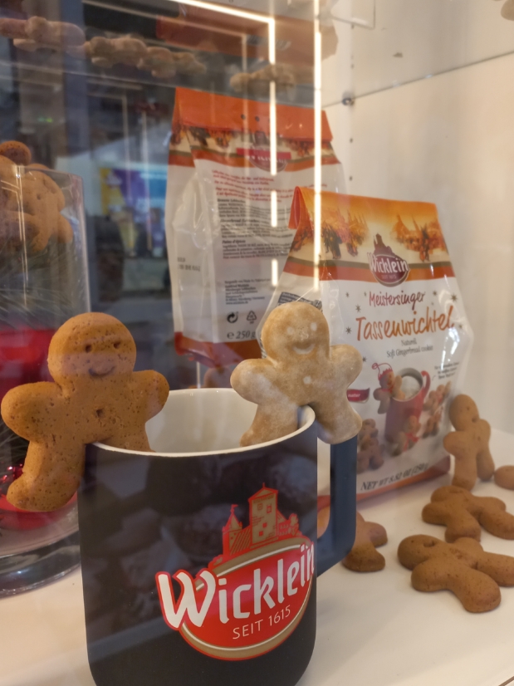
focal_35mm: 31
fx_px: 614
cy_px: 339
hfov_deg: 45.3
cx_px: 299
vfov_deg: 58.4
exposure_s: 1/50
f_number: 1.8
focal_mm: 4.6
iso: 100
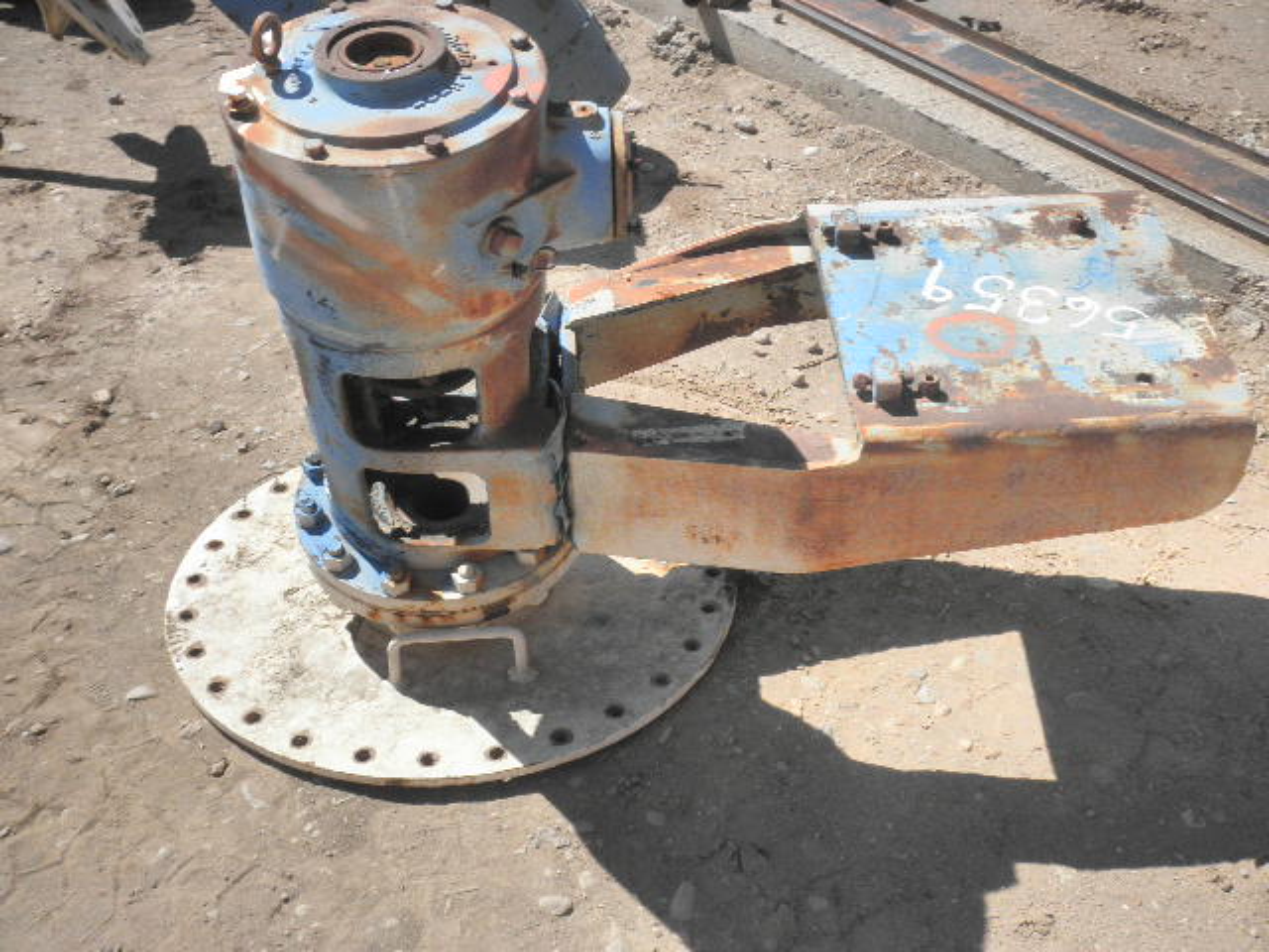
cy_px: 476
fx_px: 1613
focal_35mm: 44
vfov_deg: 32.9
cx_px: 634
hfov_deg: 42.9
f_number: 9.6
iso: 64
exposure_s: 1/100
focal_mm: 7.9
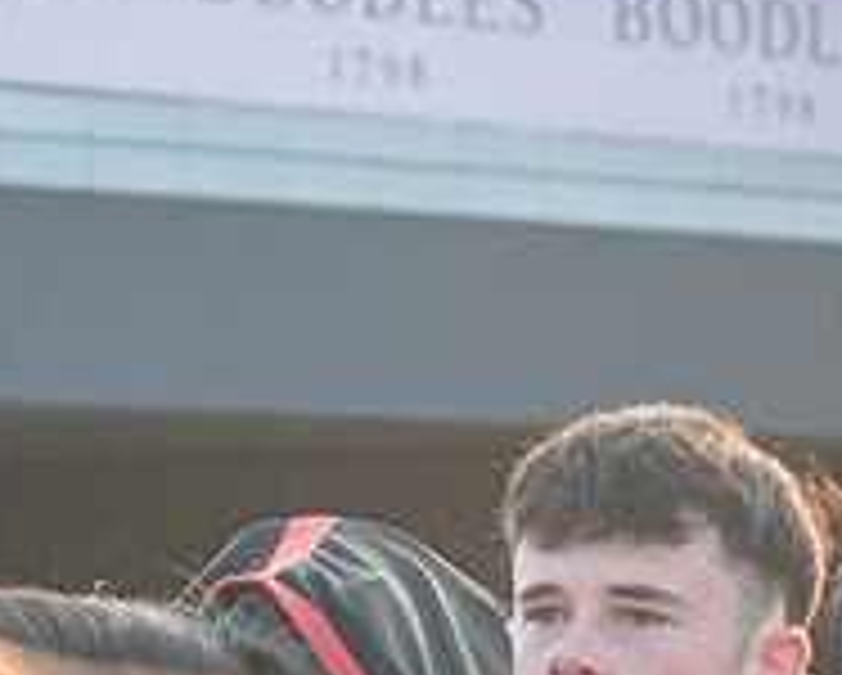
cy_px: 724
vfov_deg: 5.0
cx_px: 593
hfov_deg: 6.2
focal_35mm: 311
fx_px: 7758
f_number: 3.5
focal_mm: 50
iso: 640
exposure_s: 1/1250
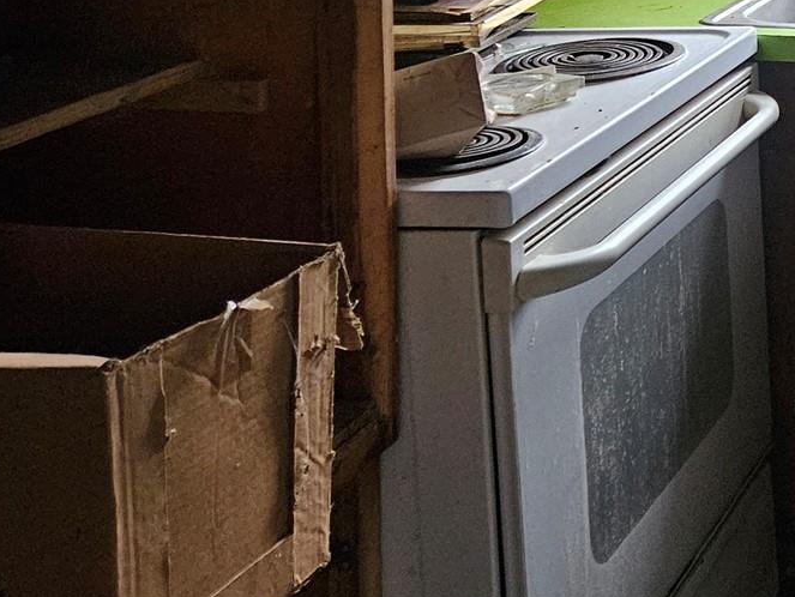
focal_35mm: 71
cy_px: -138
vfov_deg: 19.4
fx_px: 1631
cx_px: 1140
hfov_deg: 23.0
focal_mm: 5.4
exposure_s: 1/60
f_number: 1.8
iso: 640
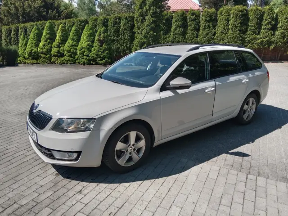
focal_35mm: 26
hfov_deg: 67.3
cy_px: 108
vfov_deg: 53.1
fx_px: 216
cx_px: 144
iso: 101
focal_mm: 3.96
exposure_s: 1/493
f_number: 1.8
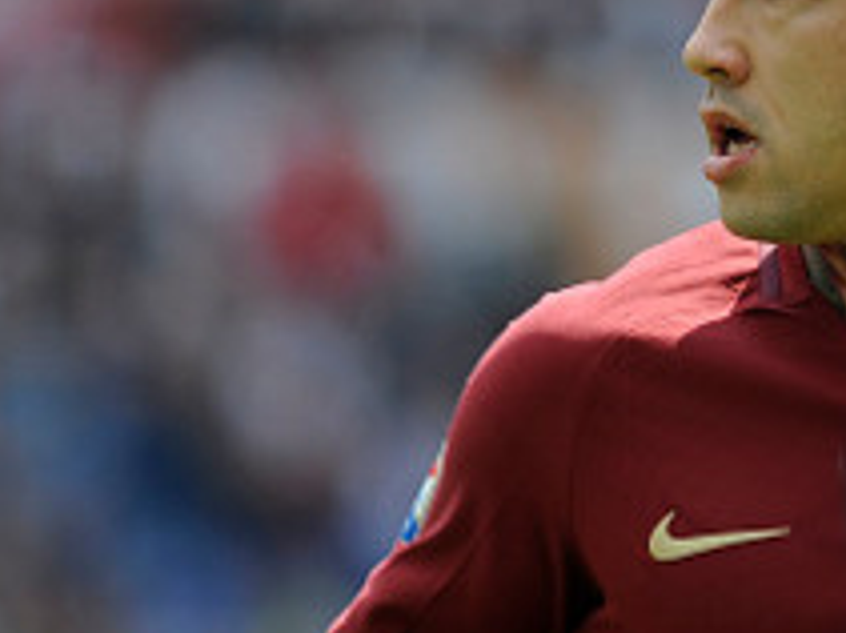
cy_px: 497
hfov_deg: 1.8
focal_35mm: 1092
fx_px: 26673
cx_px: 932
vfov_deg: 1.4
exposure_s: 1/1000
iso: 320
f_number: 4
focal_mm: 400
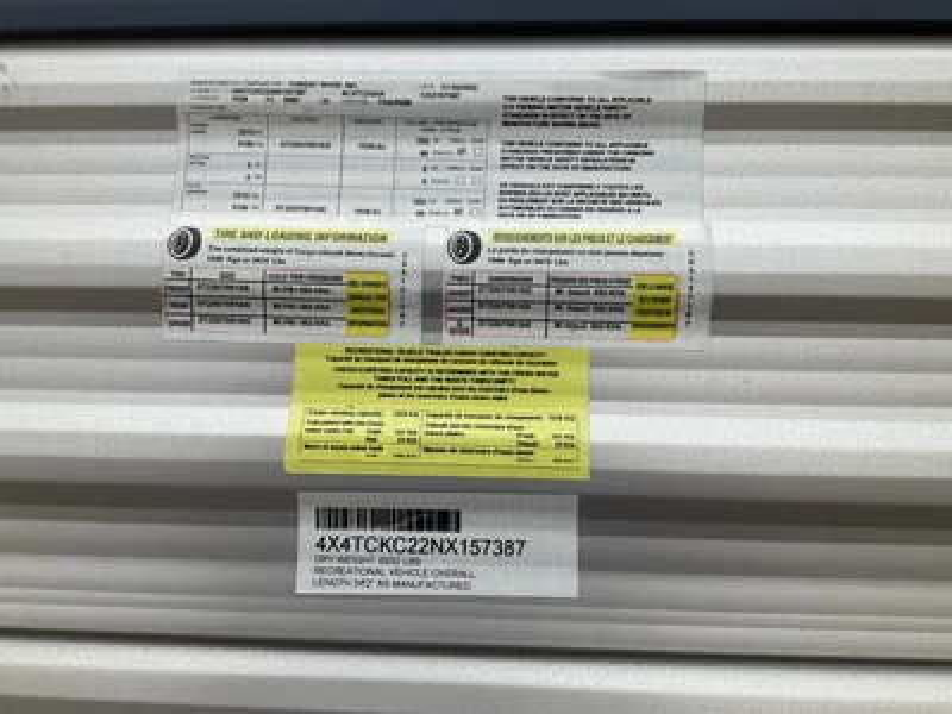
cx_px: 476
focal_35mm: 29
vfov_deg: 48.2
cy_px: 357
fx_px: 798
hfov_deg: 61.7
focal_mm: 3
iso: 20
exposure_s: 1/241
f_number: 1.8
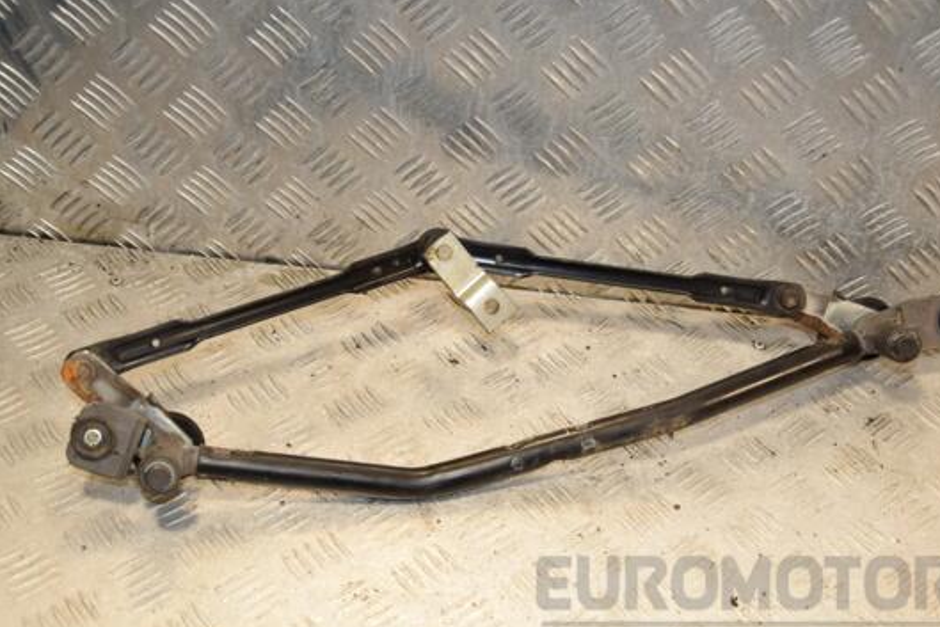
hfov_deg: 38.9
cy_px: 346
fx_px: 1332
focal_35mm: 51
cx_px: 503
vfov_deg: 26.5
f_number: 6.3
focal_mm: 30
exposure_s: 1/200
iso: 800
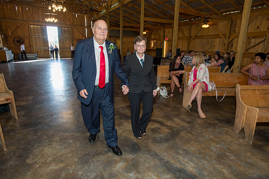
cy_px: 90
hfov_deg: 78.6
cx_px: 134
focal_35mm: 22
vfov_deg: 57.2
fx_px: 164
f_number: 6.3
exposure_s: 1/125
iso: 1600
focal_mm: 22
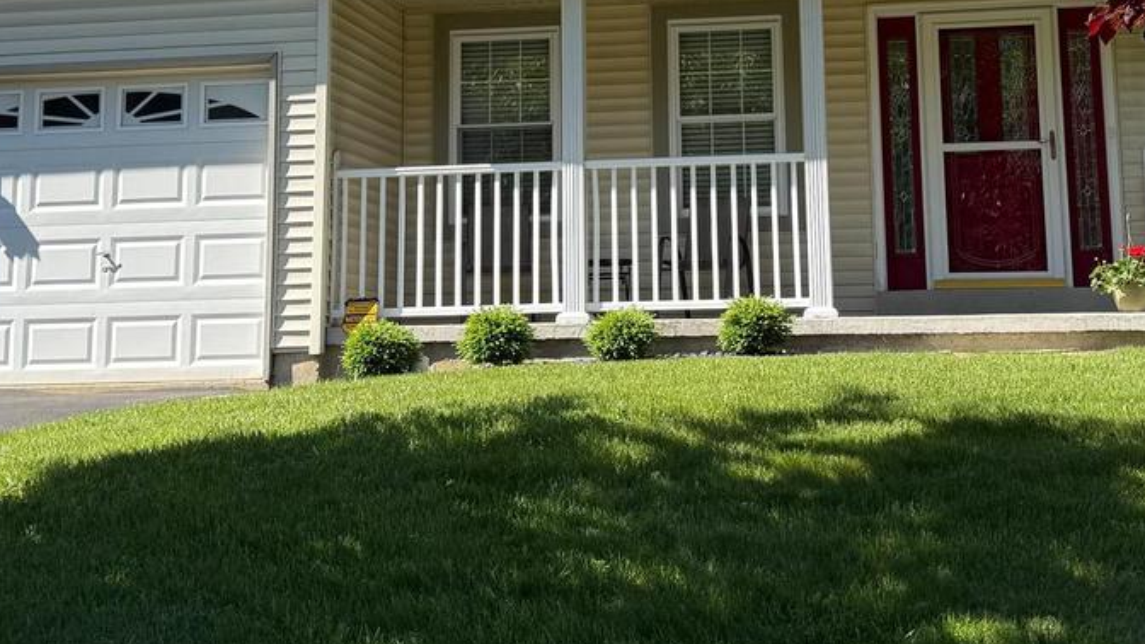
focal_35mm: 56
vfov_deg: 21.0
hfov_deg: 37.1
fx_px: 1700
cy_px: 61
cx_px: 654
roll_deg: +0.7
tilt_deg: +10.4
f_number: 1.78
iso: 80
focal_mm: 6.76
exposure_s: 1/2611
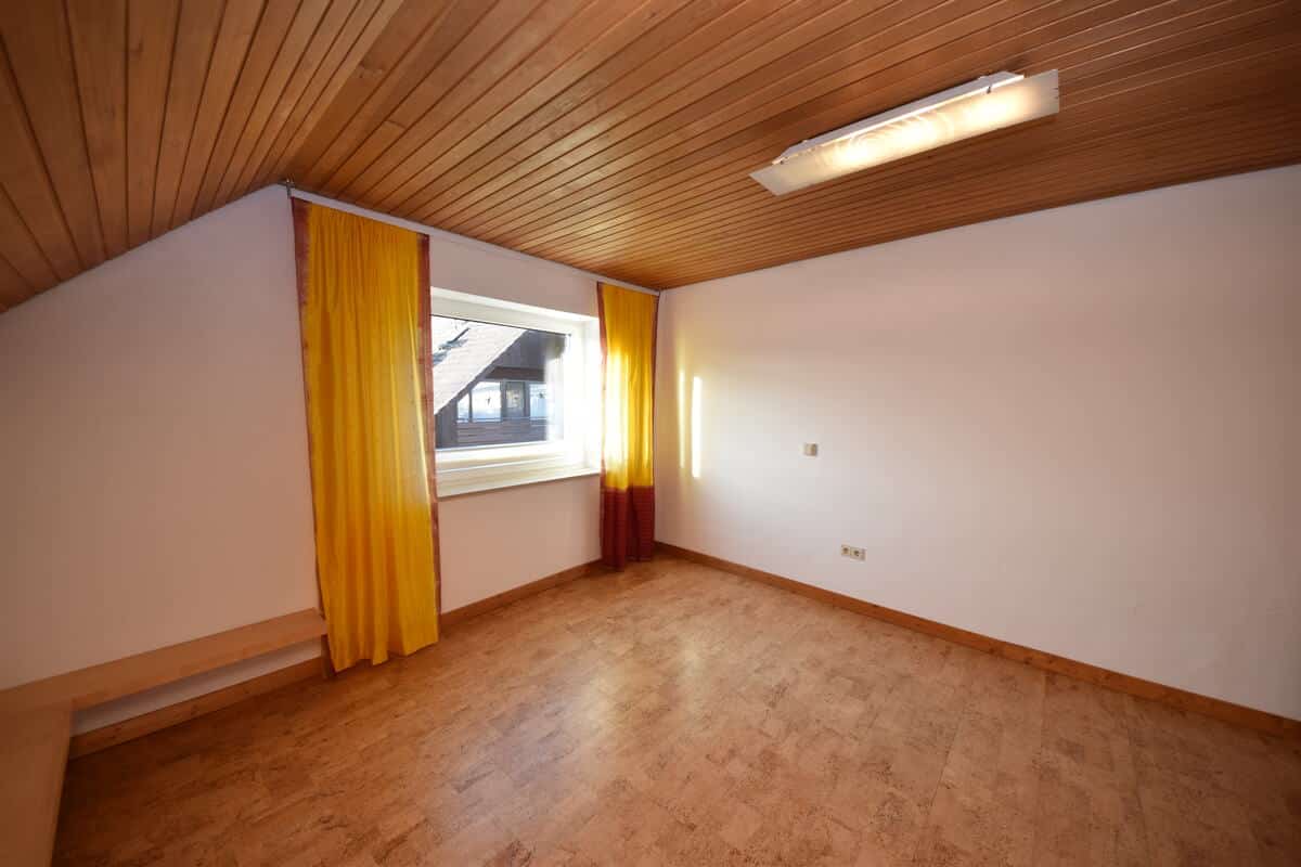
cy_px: 434
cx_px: 650
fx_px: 434
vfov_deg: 90.0
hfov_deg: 112.6
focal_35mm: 12
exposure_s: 1/60
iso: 320
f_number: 5.6
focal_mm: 8
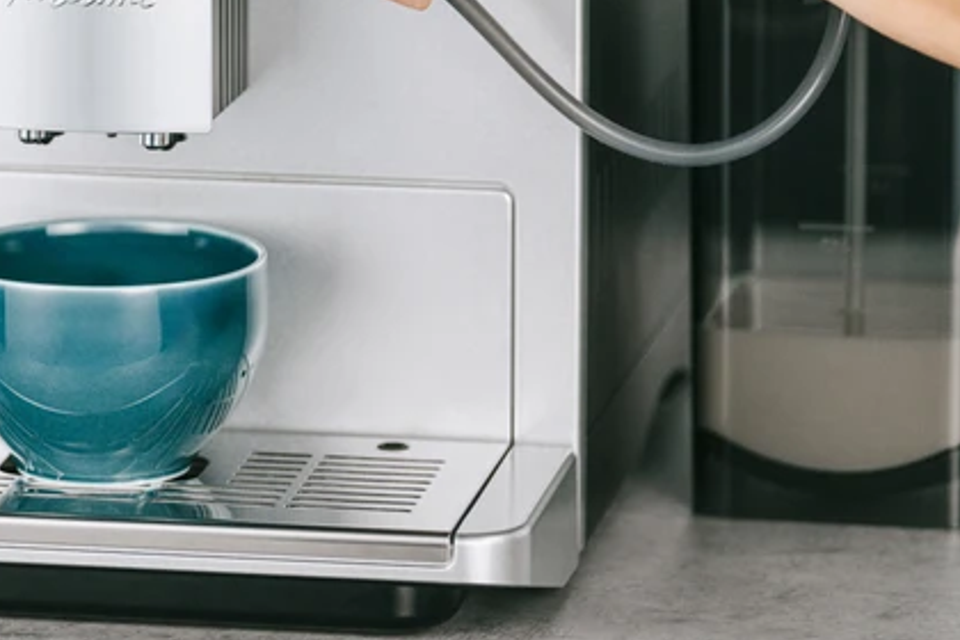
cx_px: 11
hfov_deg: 7.6
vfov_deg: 5.1
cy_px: -102
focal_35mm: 269
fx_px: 7173
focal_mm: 113
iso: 250
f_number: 3.2
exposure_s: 1/160
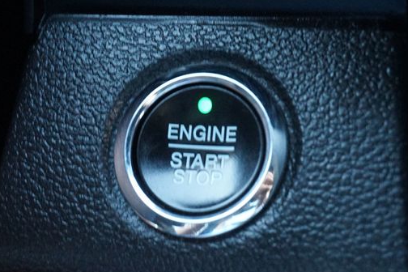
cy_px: 133
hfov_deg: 25.4
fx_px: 907
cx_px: 203
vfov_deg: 17.1
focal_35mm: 80
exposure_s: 1/40
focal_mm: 42
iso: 3200
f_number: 5.6
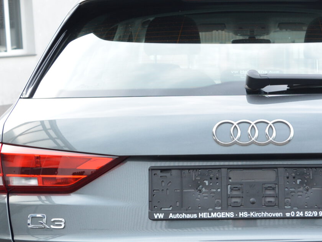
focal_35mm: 97
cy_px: 199
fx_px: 902
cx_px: 264
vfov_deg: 15.1
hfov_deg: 20.0
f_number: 5
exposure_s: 1/100
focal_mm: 22
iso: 320
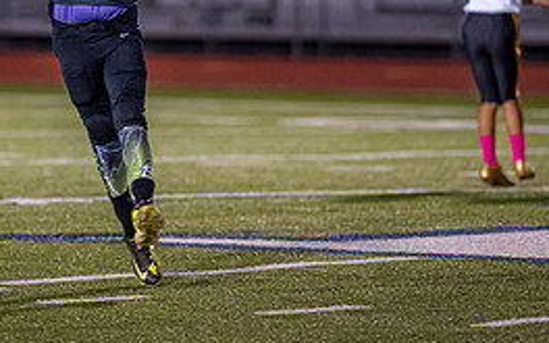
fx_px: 7032
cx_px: 112
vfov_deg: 2.8
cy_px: 11
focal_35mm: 470
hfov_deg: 4.5
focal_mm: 135
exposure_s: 1/1250
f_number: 1.8
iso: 2000
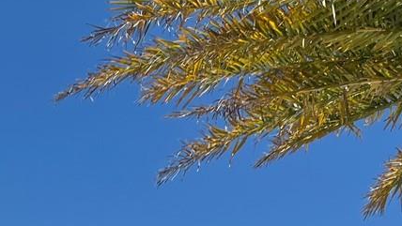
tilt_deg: +8.1
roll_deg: -0.1
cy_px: 452
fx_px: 1130
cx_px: -1
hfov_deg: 19.6
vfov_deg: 10.5
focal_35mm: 106
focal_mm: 5.1
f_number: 1.6
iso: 50
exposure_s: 1/9091
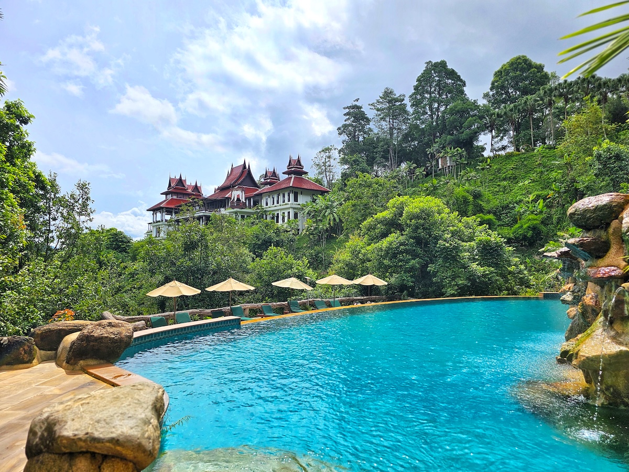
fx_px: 418
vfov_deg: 58.9
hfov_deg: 73.9
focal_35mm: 23
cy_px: 236
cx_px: 314
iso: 10
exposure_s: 1/1238
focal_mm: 6.3
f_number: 1.7
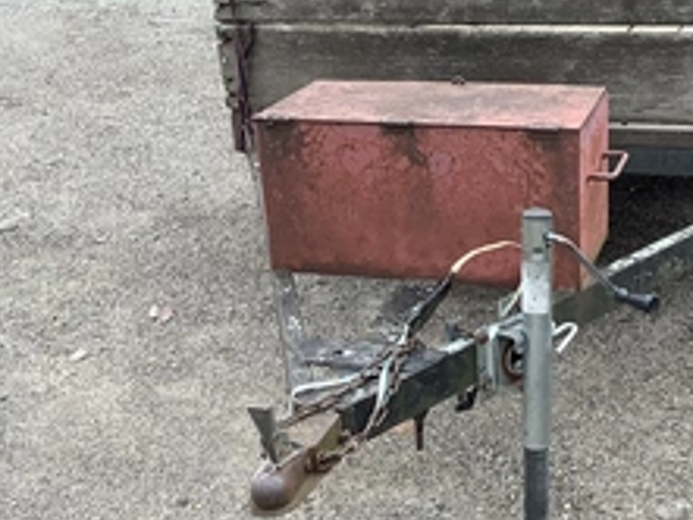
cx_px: 508
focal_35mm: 56
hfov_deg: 33.7
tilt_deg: -25.8
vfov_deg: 26.1
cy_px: 282
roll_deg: +0.2
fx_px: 1122
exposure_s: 1/120
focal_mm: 3.3
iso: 80
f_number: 2.4
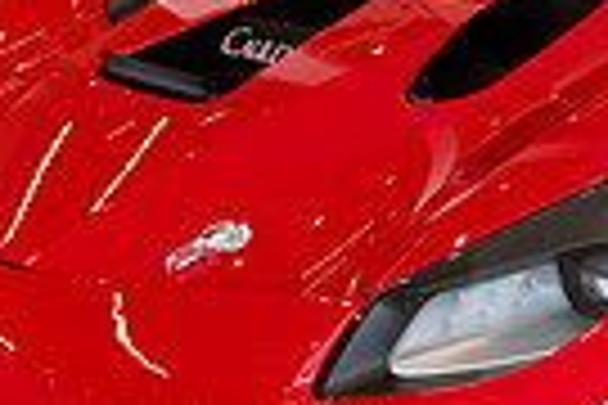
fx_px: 1739
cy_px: 241
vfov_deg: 13.3
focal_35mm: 103
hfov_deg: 18.2
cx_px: 838
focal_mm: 24
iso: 400
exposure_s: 1/125
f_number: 5.6
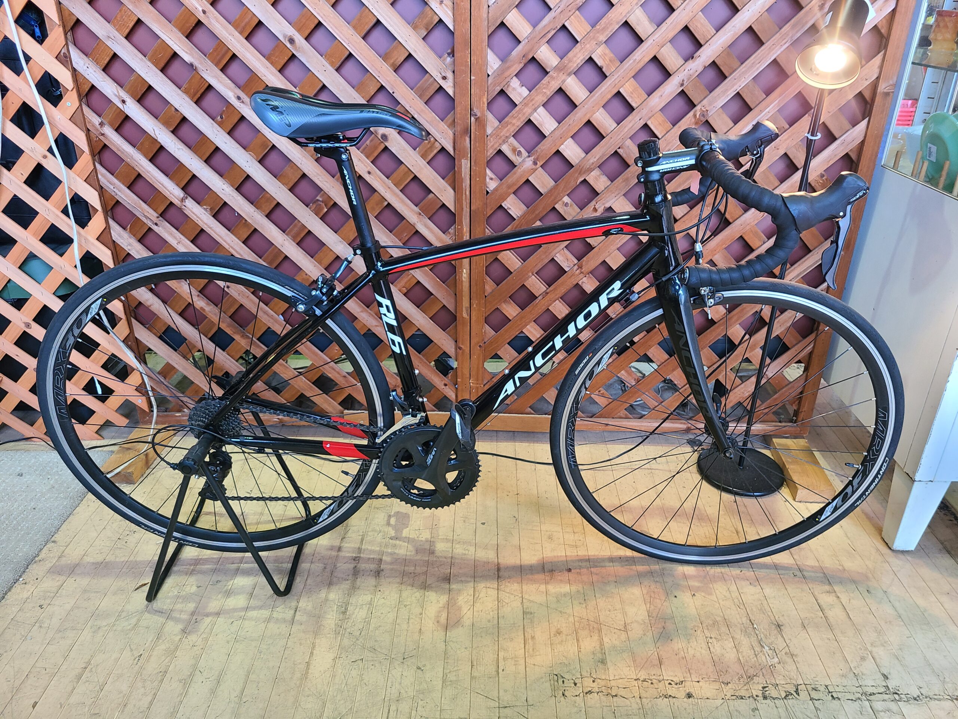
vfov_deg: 53.1
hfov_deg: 67.3
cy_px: 360
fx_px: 720
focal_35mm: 26
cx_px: 479
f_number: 1.8
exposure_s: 1/50
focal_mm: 5.4
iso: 125
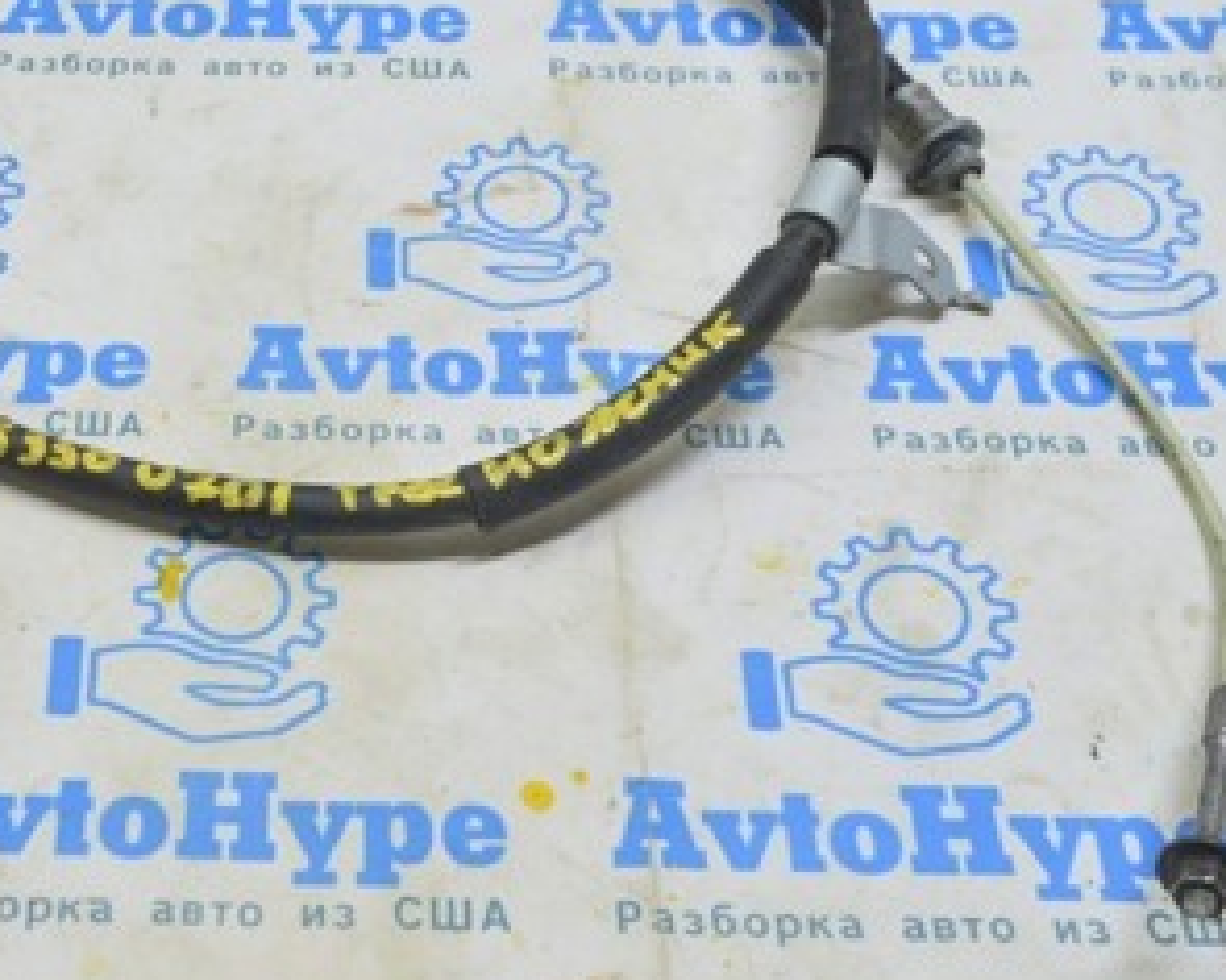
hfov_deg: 27.6
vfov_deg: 22.7
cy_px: 326
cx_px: 191
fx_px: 2431
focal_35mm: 67
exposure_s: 1/20
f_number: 5.6
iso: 400
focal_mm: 22
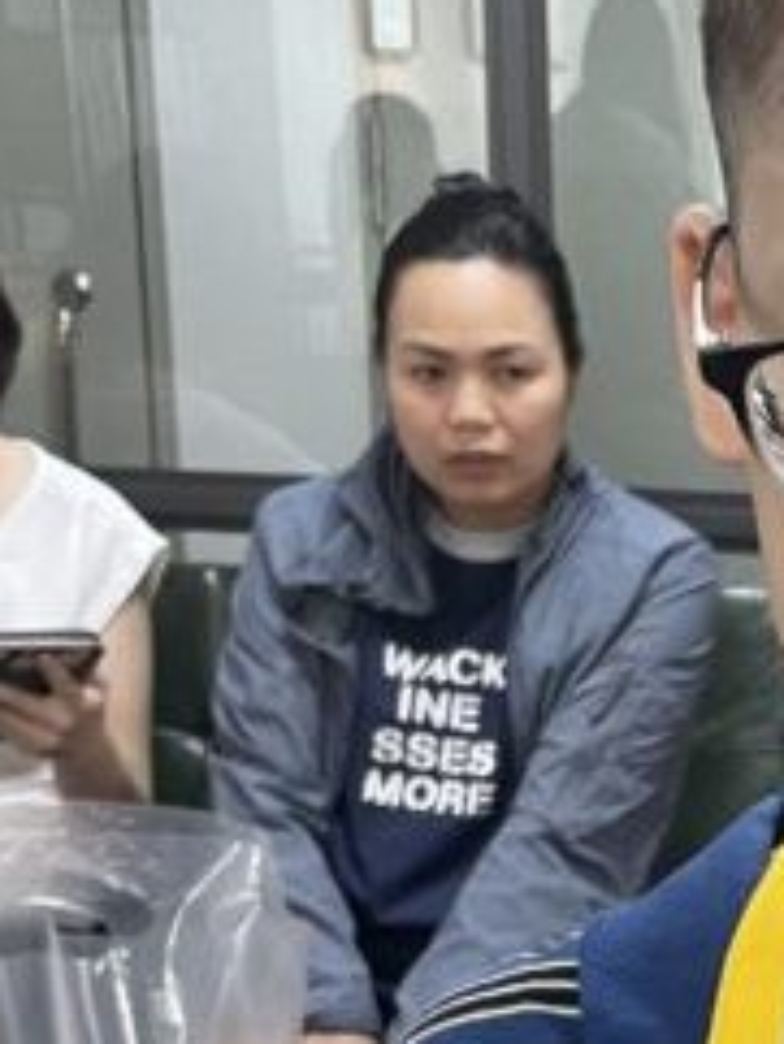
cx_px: 1066
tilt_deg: -19.3
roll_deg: -2.8
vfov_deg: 17.1
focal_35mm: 108
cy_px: 1378
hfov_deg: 13.2
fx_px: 3258
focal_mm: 4.2
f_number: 1.6
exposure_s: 1/50
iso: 125
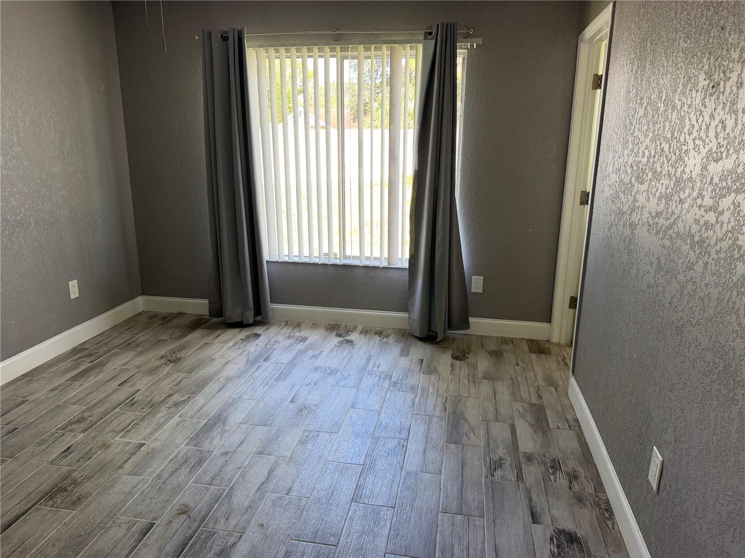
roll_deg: -0.4
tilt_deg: -16.3
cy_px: 279
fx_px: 517
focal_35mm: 24
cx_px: 372
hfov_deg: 71.6
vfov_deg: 56.8
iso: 125
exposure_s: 1/121
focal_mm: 6.76
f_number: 1.78
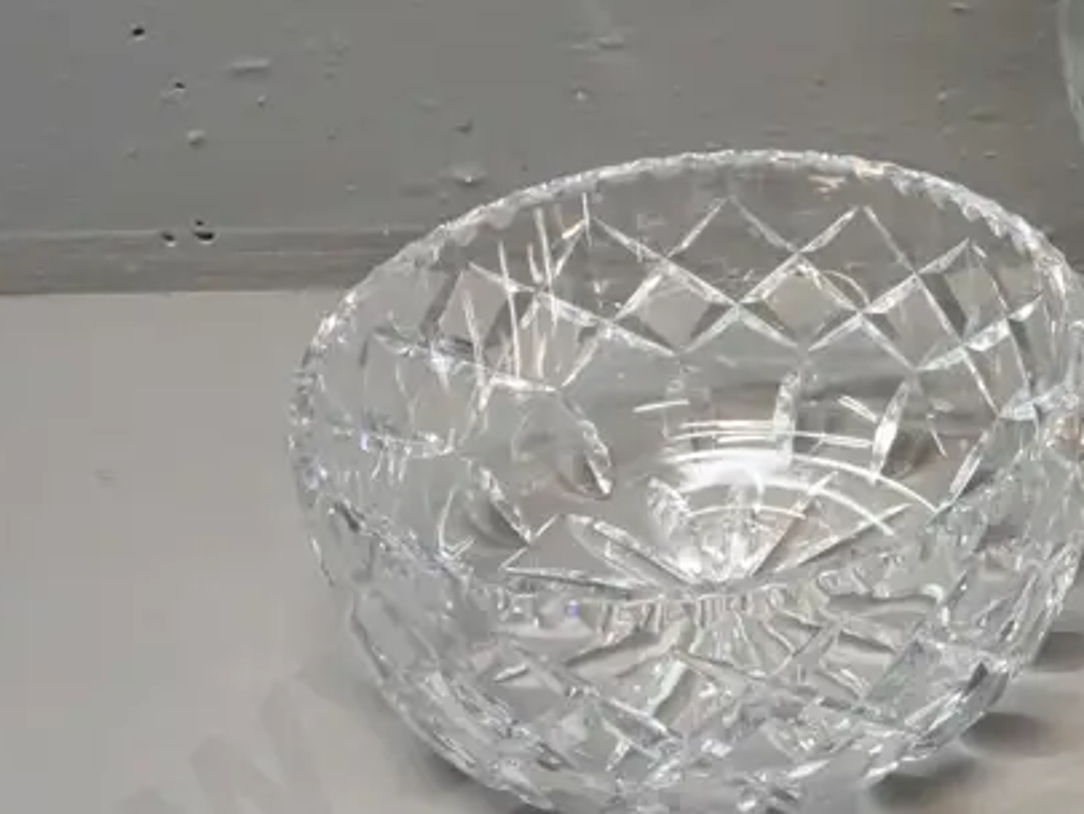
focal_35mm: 96
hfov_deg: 19.4
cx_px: 1247
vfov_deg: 15.2
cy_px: 43
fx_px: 3007
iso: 3200
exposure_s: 1/200
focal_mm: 19
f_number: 5.6
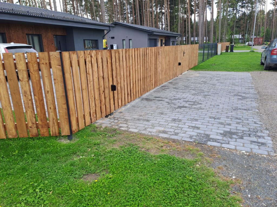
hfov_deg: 69.4
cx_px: 138
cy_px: 104
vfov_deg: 54.9
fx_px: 200
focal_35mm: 25
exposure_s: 1/130
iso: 32
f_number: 1.8
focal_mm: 4.65
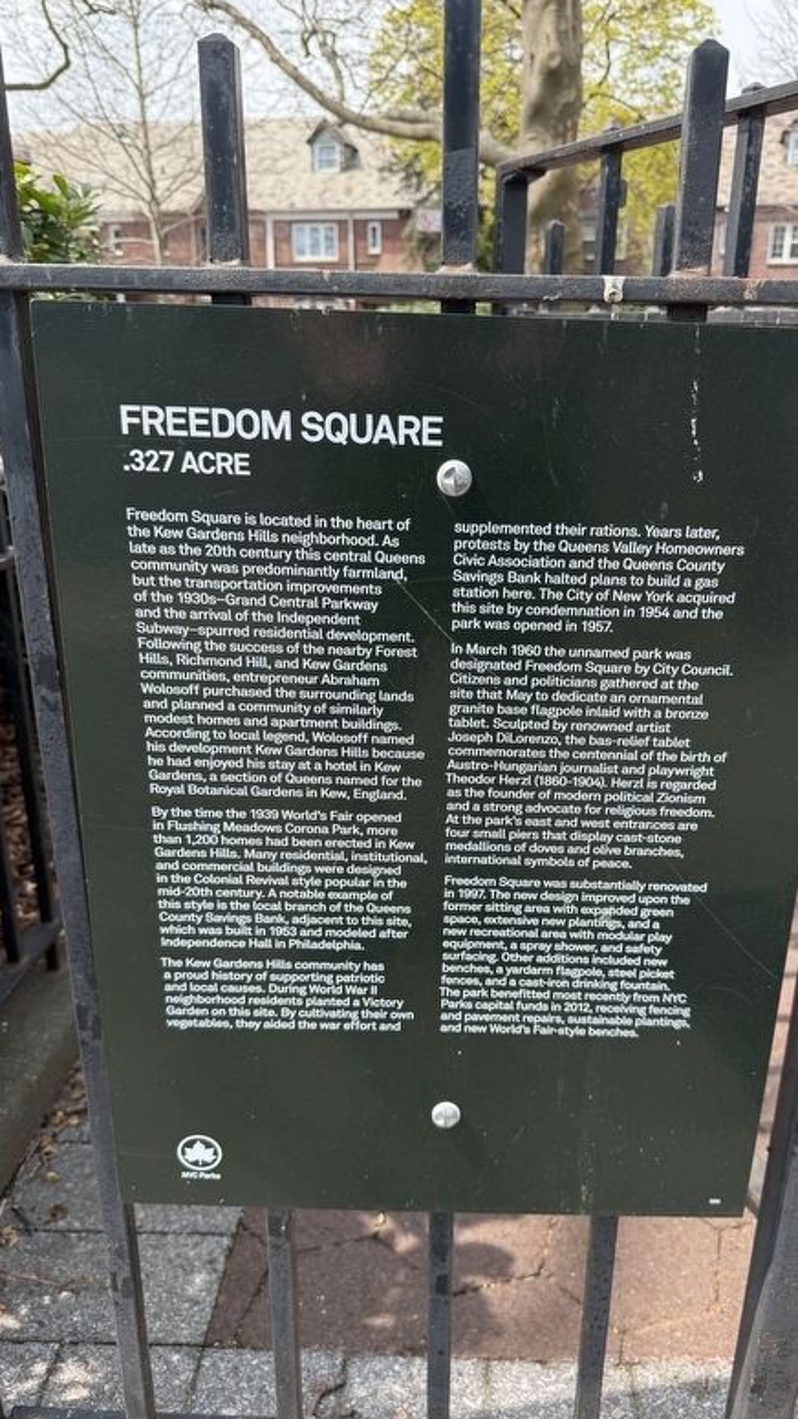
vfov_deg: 69.8
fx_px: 1016
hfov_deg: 42.7
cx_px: 470
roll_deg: -1.6
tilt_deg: -19.9
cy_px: 727
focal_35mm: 27
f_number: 1.78
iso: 100
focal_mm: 6.76
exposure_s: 1/1493
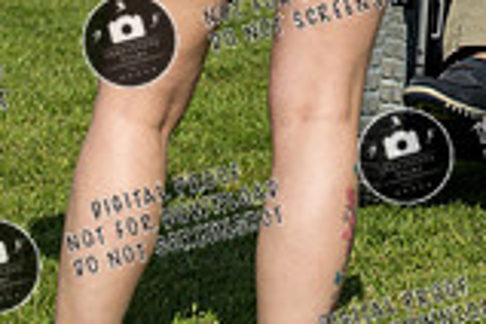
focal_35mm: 314
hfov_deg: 6.5
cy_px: -307
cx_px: 569
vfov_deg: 4.3
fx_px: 4239
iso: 80
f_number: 3.5
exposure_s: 1/1600
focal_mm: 70
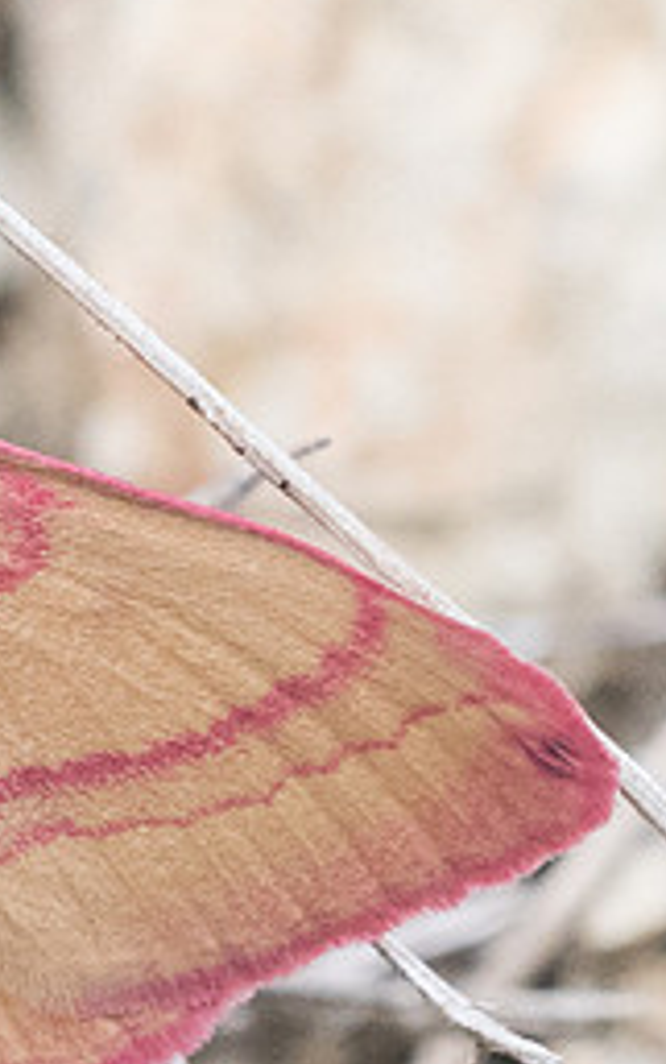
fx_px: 39952
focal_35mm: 1378
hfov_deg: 1.0
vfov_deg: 1.5
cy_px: 888
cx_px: -181
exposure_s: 1/640
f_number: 8
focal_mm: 150
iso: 800
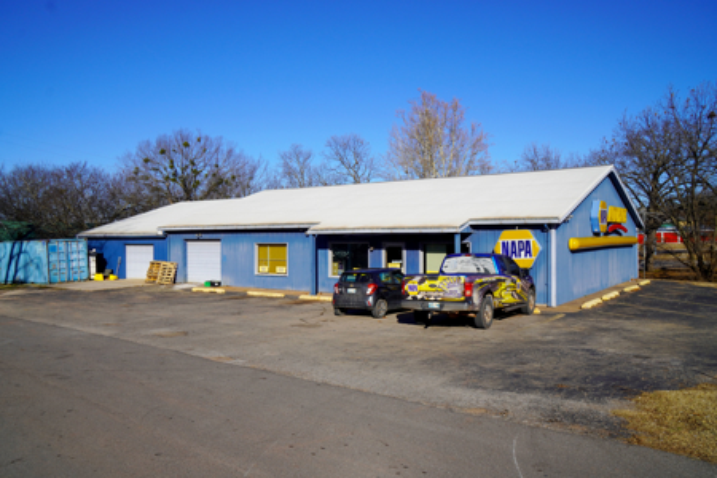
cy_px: 239
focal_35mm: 28
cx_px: 358
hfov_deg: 64.6
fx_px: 568
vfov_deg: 45.7
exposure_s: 1/250
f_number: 10
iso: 100
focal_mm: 19
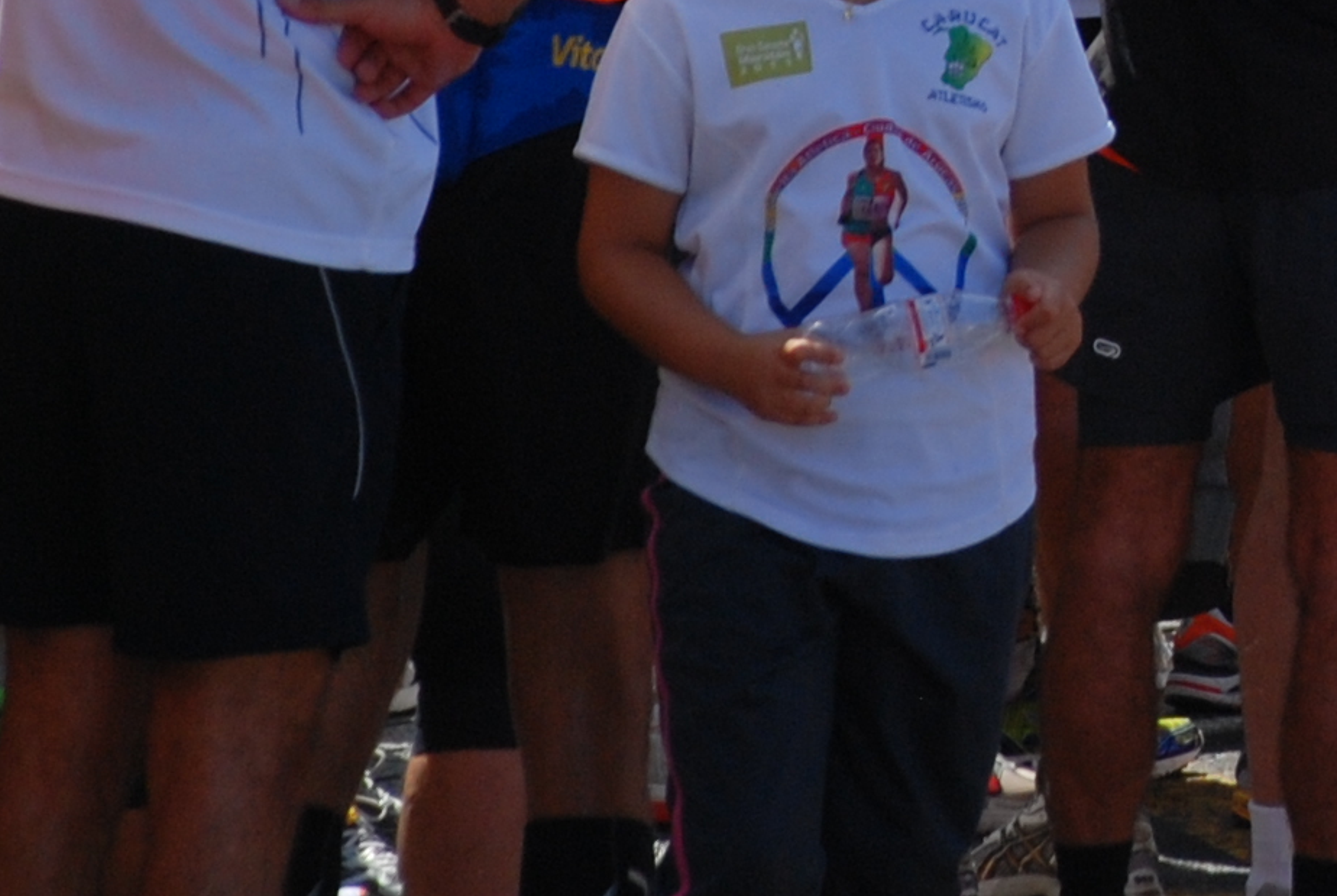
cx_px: 2191
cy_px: -514
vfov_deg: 2.6
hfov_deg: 3.8
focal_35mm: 534
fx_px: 19864
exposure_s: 1/640
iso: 200
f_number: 6.3
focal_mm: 85
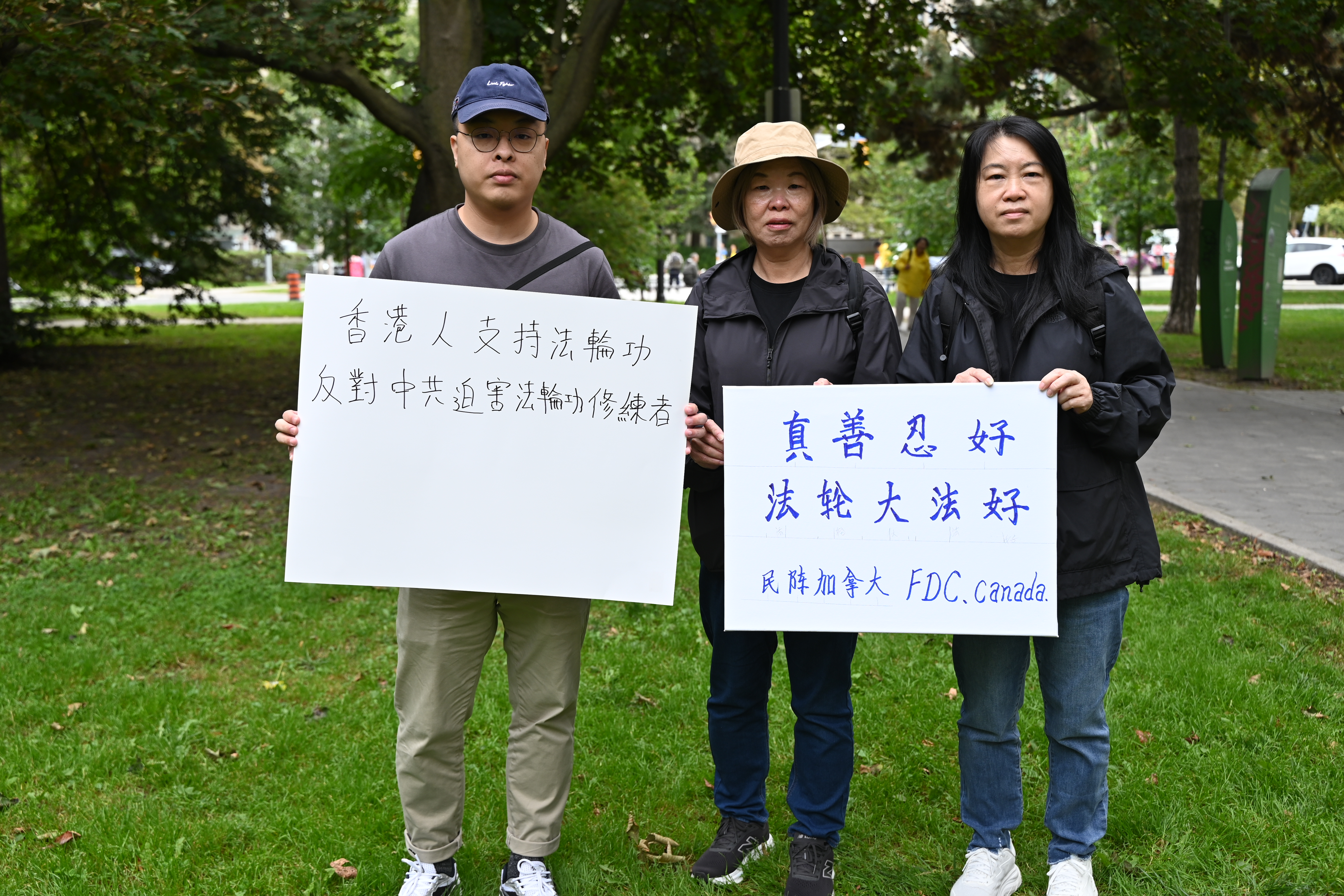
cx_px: 672
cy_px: 448
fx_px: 1456
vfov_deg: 34.2
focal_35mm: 39
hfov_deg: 49.6
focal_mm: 39
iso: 200
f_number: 4.5
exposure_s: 1/250
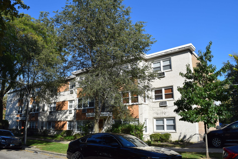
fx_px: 179
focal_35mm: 27
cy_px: 80
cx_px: 119
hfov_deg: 67.3
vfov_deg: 48.0
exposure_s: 1/400
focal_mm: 18
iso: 200
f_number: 10
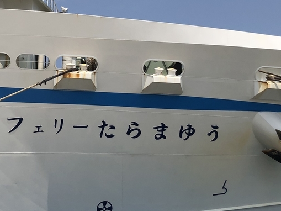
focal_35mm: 66
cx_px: 94
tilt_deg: +13.0
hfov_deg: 29.2
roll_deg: +0.0
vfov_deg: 21.9
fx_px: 536
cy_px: 35
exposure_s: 1/4808
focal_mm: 3.99
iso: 20
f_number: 1.8
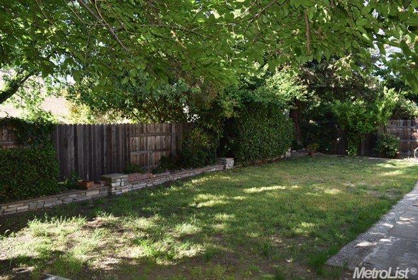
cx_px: 209
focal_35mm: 27
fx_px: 314
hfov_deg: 67.3
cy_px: 140
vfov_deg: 48.0
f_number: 5.6
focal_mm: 18
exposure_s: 1/125
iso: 200
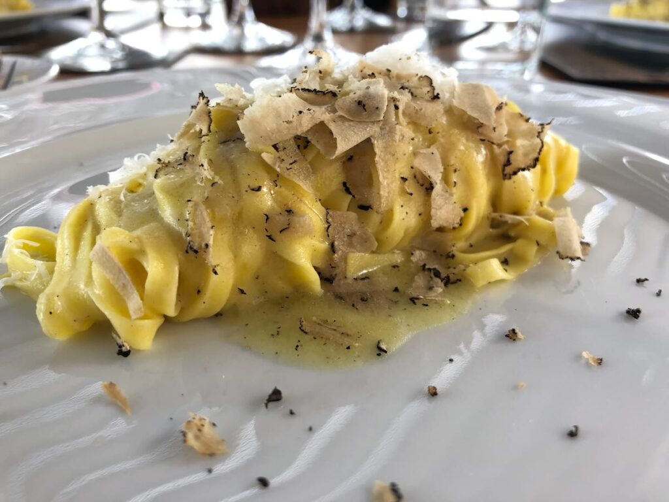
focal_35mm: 28
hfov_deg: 63.4
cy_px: 251
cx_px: 334
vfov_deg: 49.7
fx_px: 541
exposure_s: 1/120
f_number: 1.8
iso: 40
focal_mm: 3.99
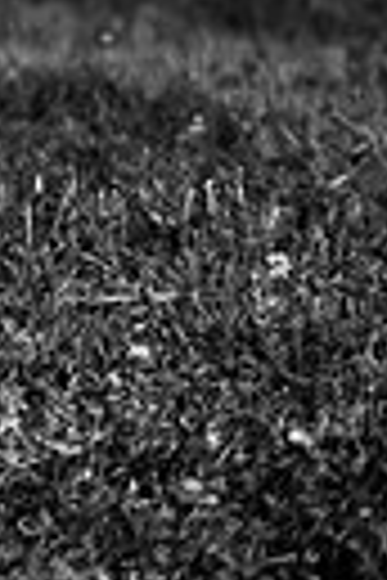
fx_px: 2757
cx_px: -873
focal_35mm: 171
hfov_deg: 7.0
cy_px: -223
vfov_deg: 11.6
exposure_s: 1/320
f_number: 2.8
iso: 500
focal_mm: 38
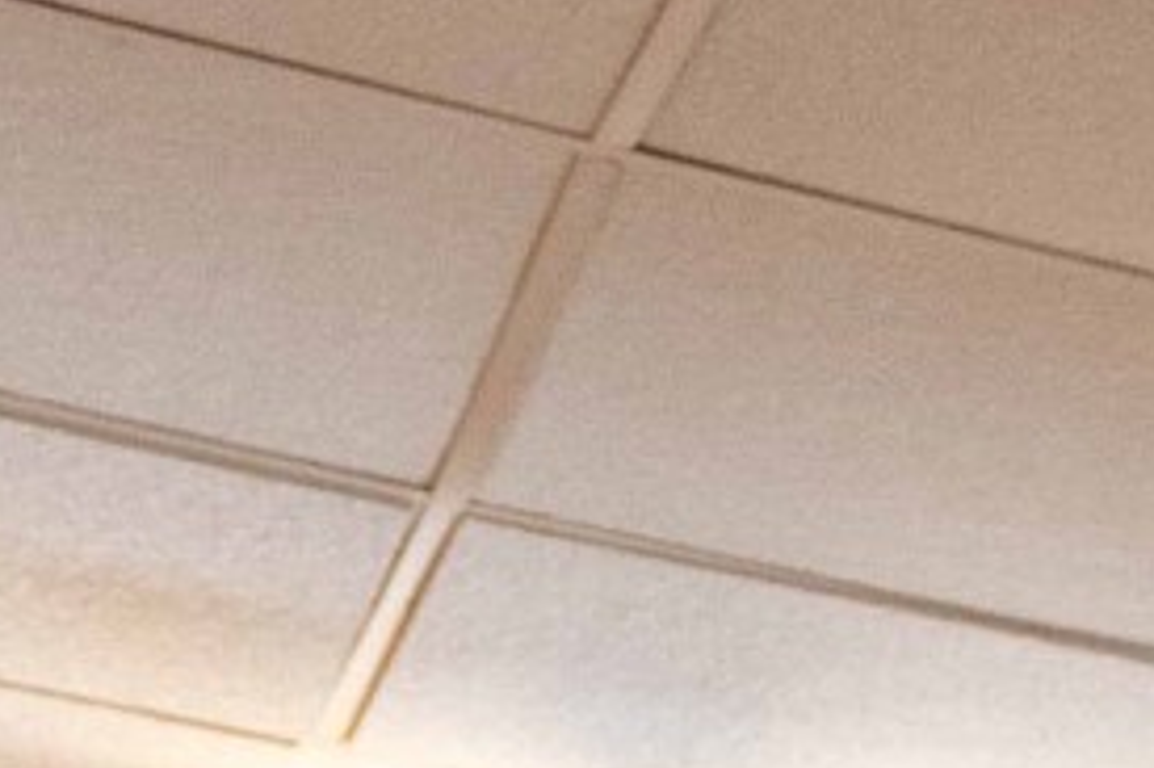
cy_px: 2422
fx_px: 4805
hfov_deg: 9.8
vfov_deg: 7.8
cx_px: 3634
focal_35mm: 150
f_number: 4
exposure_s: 1/60
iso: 800
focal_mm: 19
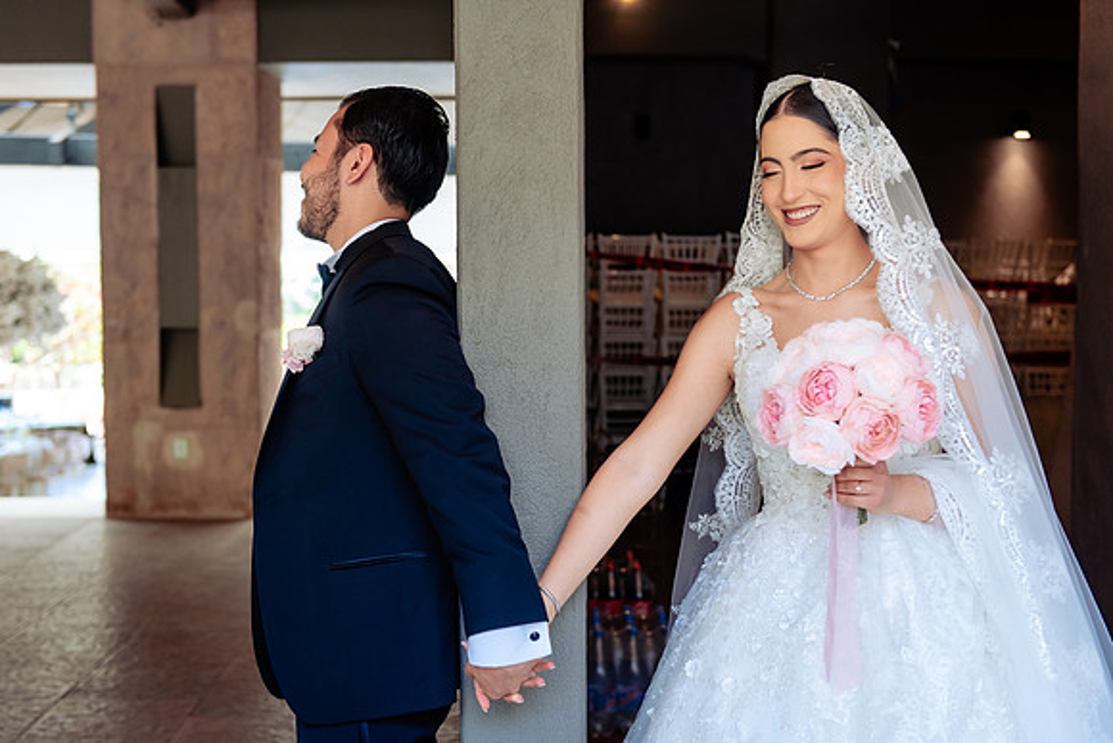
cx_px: 542
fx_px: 1599
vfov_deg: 26.1
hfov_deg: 38.4
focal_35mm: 52
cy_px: 362
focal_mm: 50
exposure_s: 1/200
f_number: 3.5
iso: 500
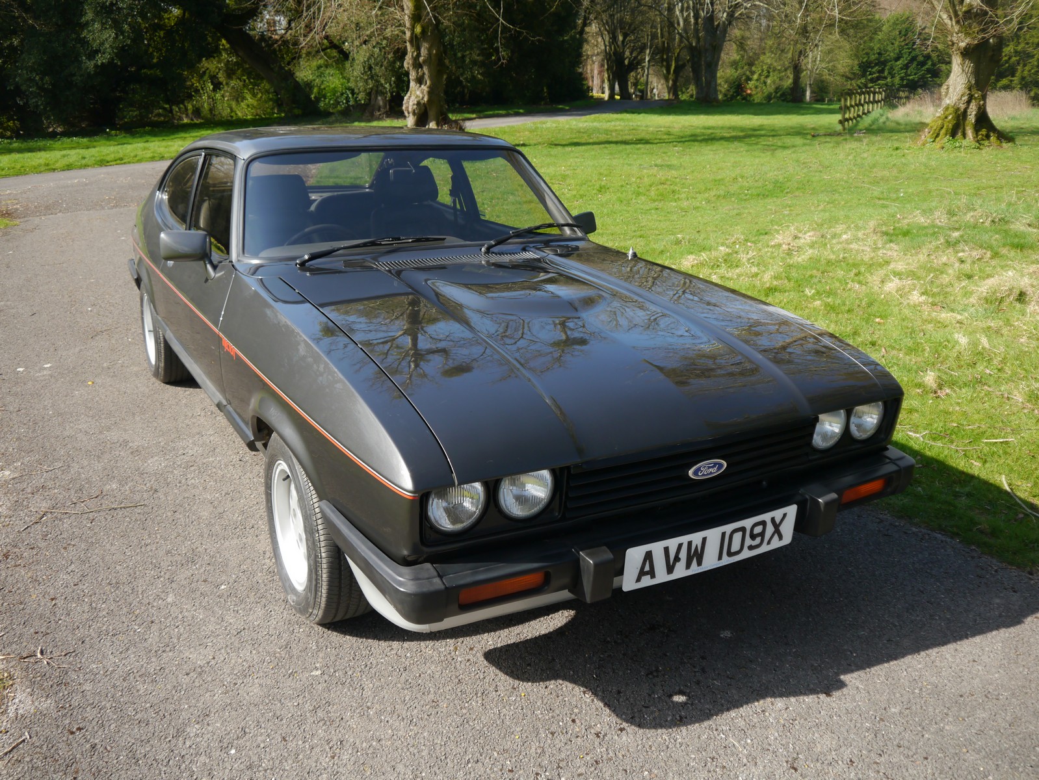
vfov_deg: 44.2
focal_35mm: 32
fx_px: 961
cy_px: 390
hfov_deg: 56.8
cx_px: 520
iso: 160
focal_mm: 16
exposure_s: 1/160
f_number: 4.5
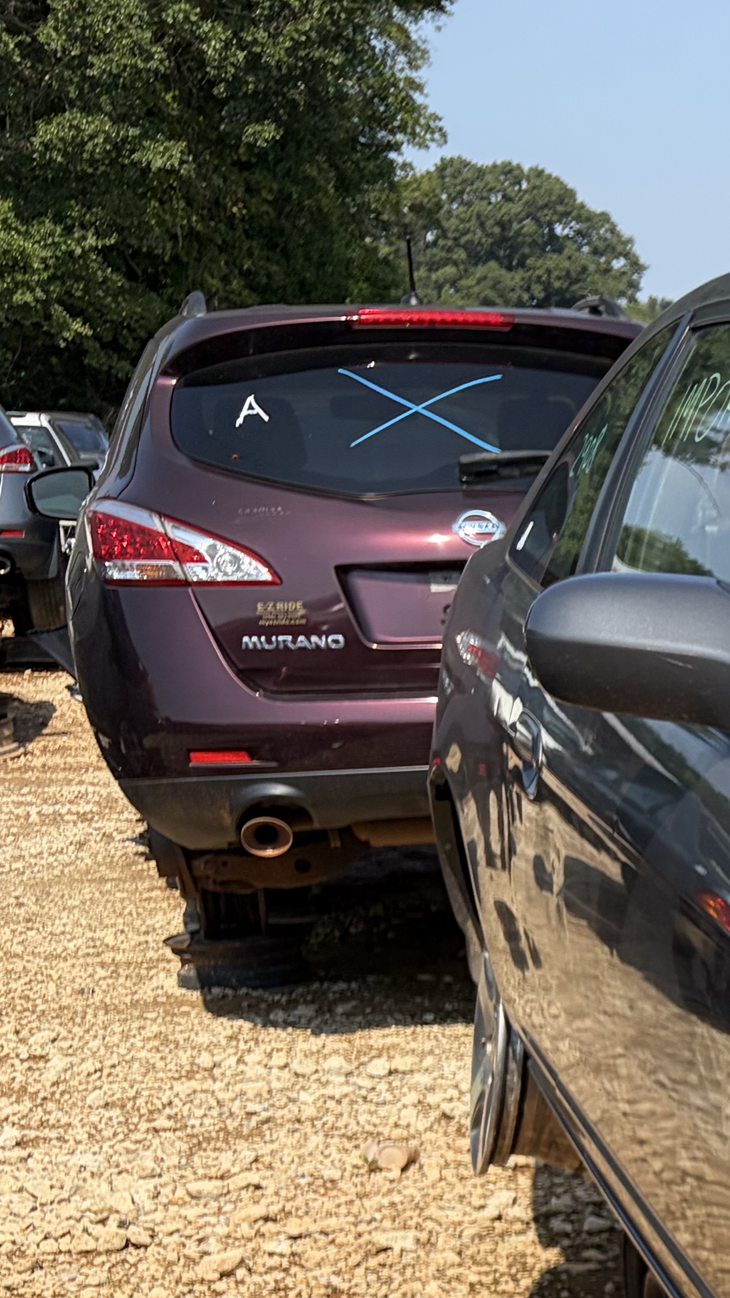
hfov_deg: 13.3
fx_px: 2546
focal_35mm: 74
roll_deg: -1.3
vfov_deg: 27.3
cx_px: 1595
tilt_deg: -16.1
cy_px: 1236
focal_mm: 5.96
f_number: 1.6
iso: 64
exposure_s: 1/4329
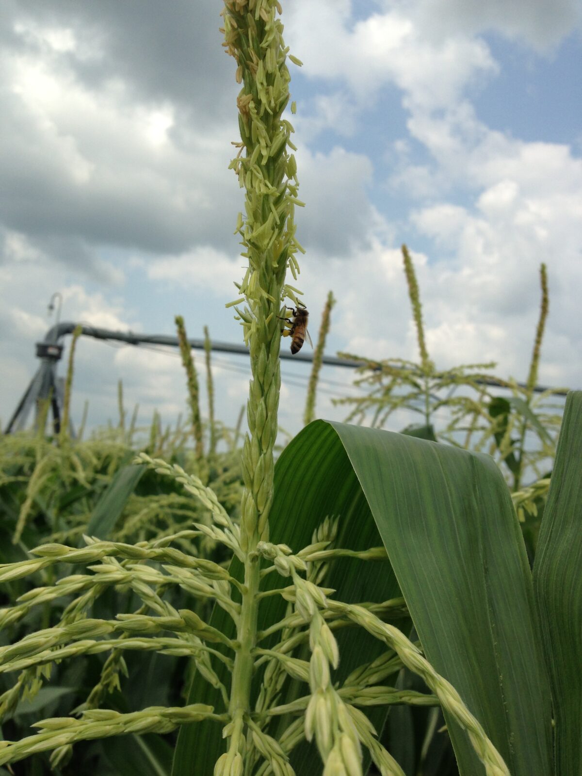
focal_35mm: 33
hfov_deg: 42.9
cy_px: 388
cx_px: 291
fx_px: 740
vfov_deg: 55.4
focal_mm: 4.13
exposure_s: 1/1808
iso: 50
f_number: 2.4
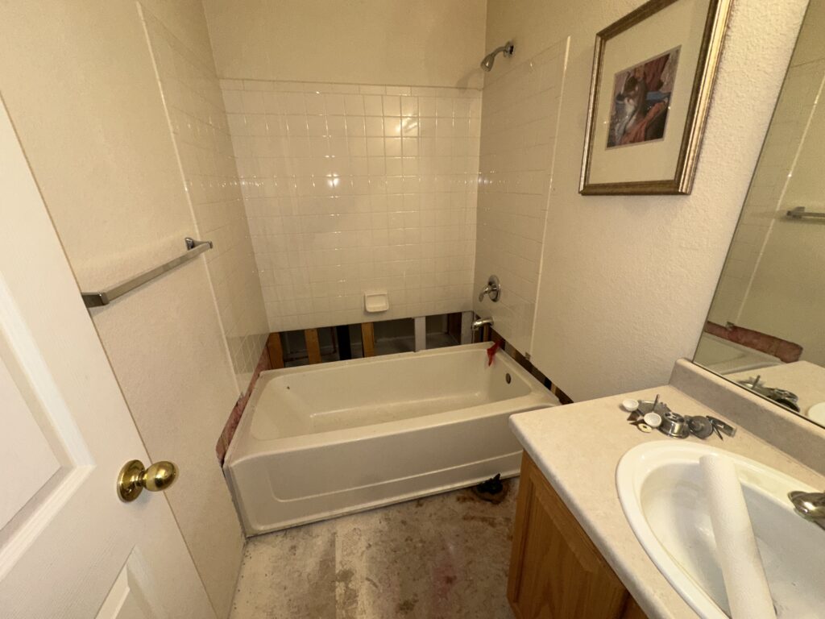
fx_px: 334
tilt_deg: -22.4
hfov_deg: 102.1
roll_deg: +1.1
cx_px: 412
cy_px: 310
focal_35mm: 14
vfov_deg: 85.7
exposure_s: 1/60
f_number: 2.2
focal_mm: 2.22
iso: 100
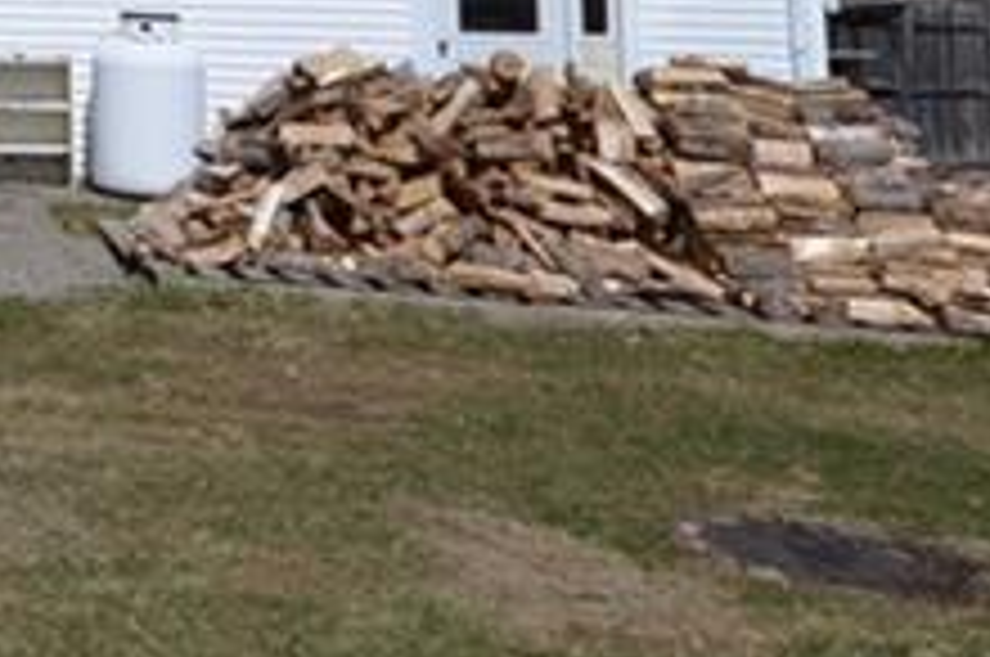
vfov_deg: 15.3
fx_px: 2201
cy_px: -403
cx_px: -477
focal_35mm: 80
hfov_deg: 21.5
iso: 140
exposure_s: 1/250
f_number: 8
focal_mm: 11.5
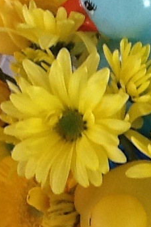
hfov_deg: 14.2
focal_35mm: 93
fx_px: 586
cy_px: 135
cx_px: 181
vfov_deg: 21.9
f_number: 2.4
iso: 80
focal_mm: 2.03
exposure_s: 1/30
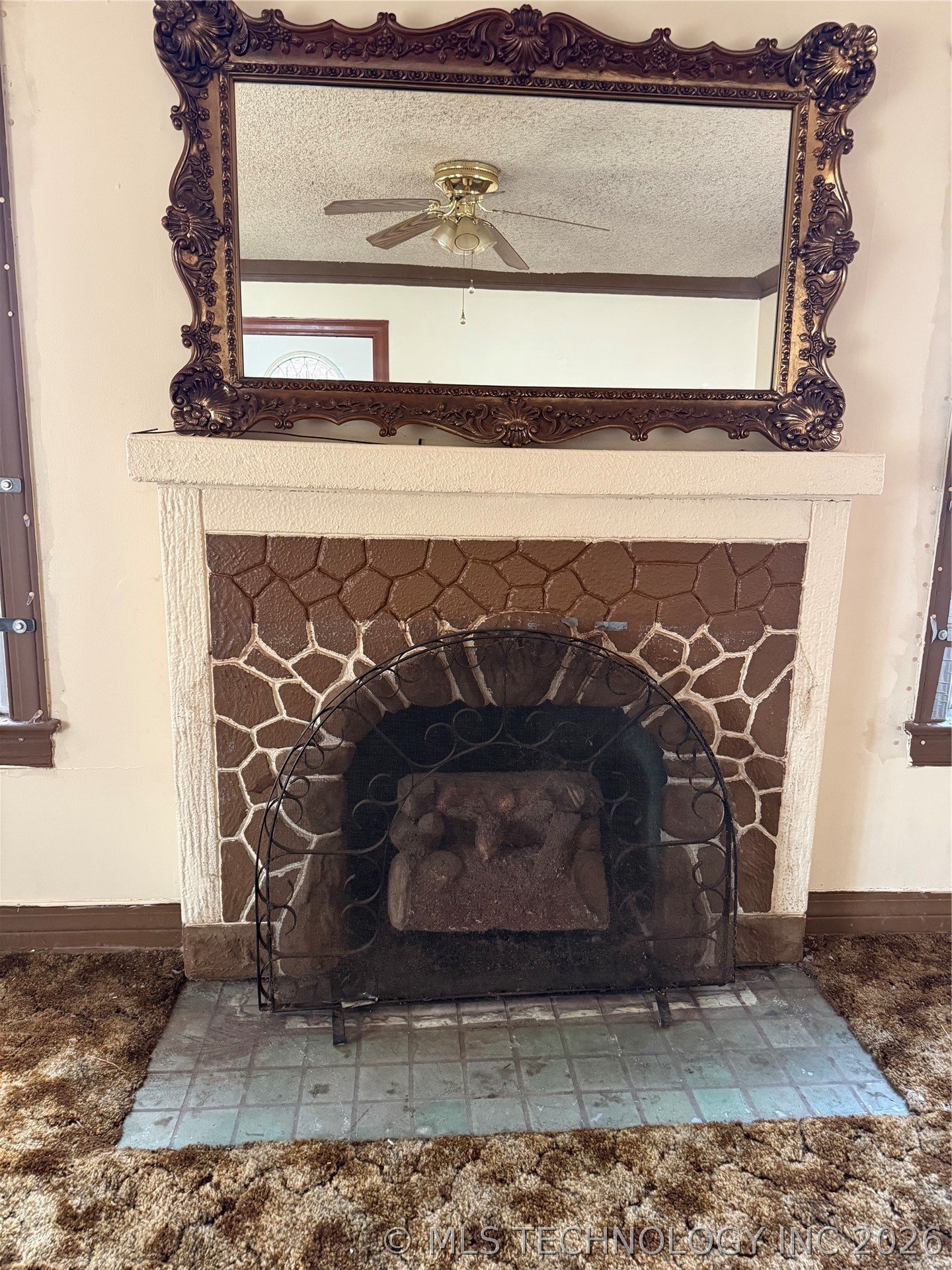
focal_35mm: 24
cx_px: 476
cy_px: 635
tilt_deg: -12.5
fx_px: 880
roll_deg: -1.7
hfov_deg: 56.8
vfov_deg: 71.6
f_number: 1.78
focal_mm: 6.76
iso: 500
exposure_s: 1/60
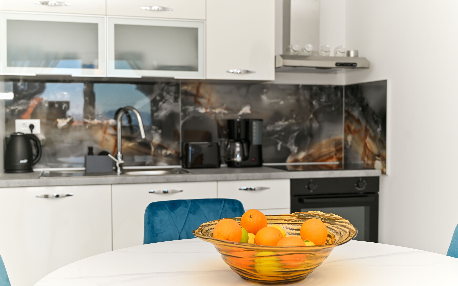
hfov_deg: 45.3
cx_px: 230
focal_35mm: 44
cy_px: 151
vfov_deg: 29.2
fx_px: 549
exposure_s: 1/200
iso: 100
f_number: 4
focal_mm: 43
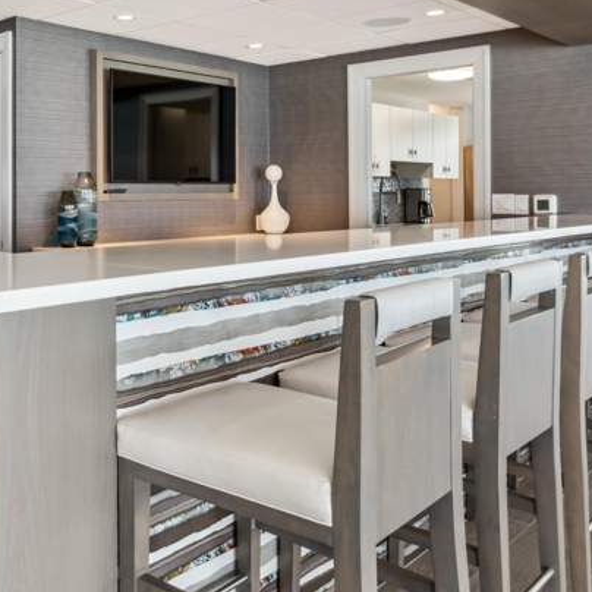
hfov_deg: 42.6
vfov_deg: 44.4
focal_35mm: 37
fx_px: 716
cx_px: 107
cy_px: 207
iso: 100
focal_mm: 22
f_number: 8
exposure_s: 1/50
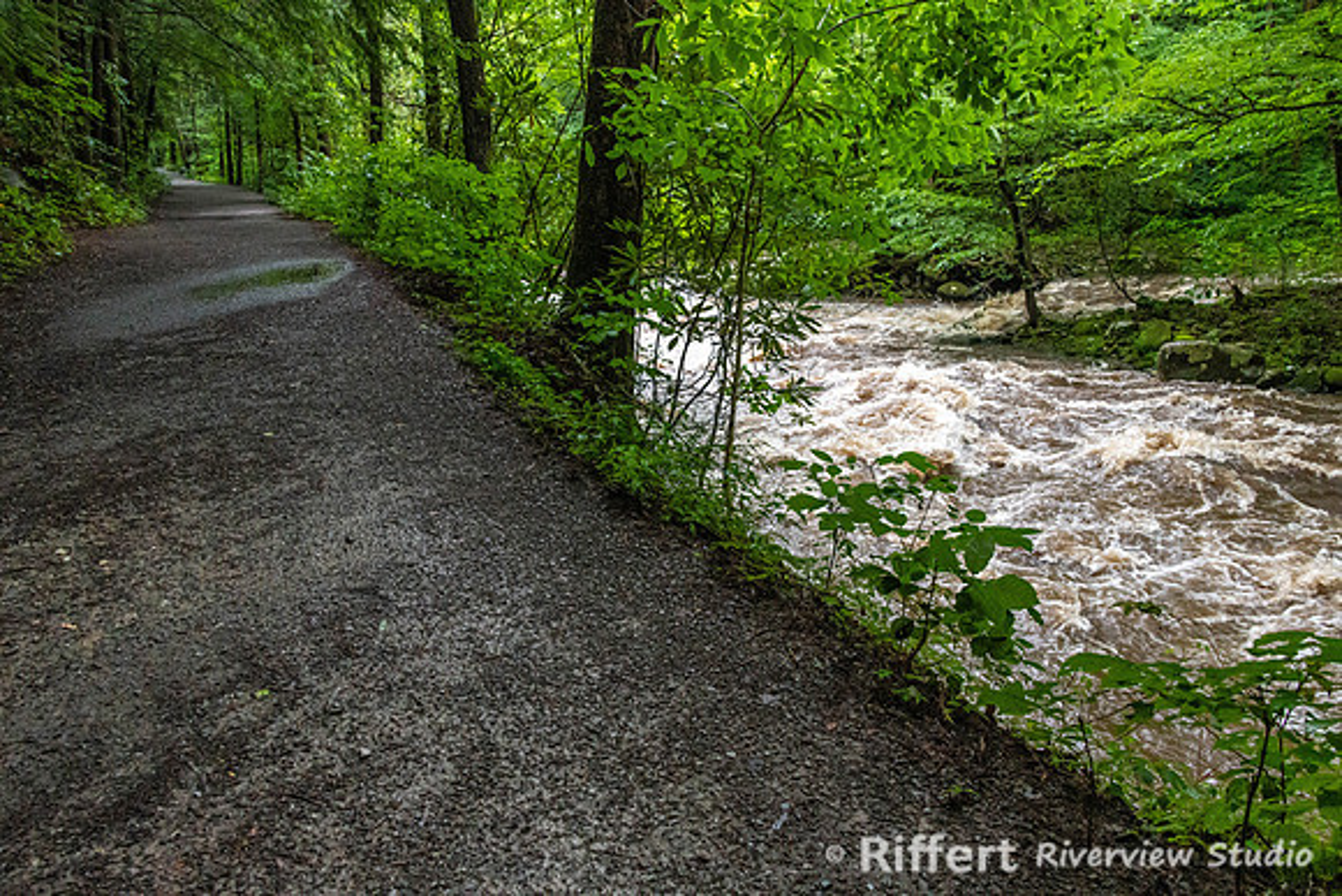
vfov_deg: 46.4
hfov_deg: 65.5
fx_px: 1044
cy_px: 448
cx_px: 671
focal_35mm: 28
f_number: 8
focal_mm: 28
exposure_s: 1/160
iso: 6400
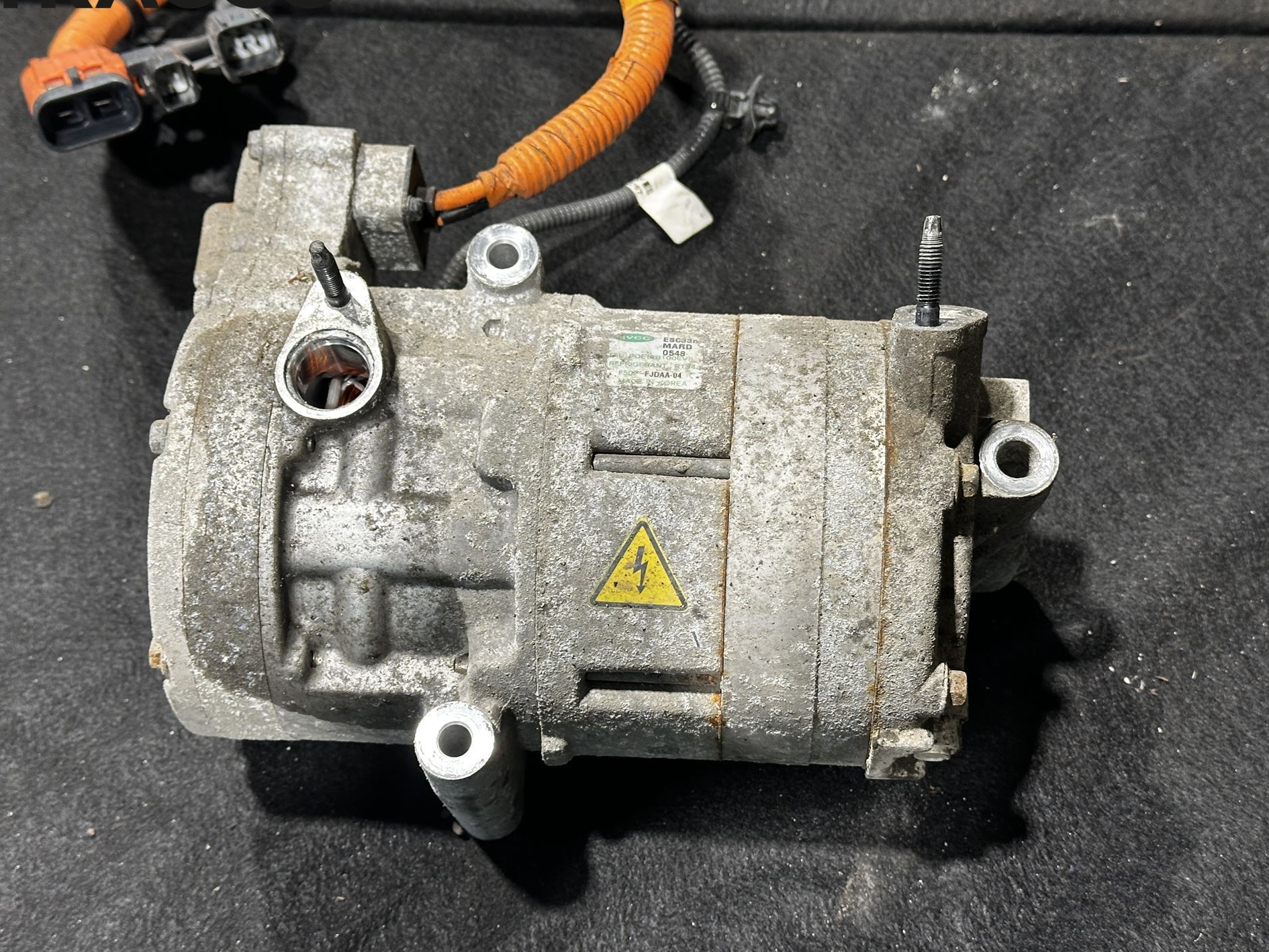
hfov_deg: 36.8
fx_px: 1907
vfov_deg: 28.0
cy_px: 452
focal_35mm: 52
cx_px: 620
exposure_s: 1/50
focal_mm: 6.86
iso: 80
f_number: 1.78
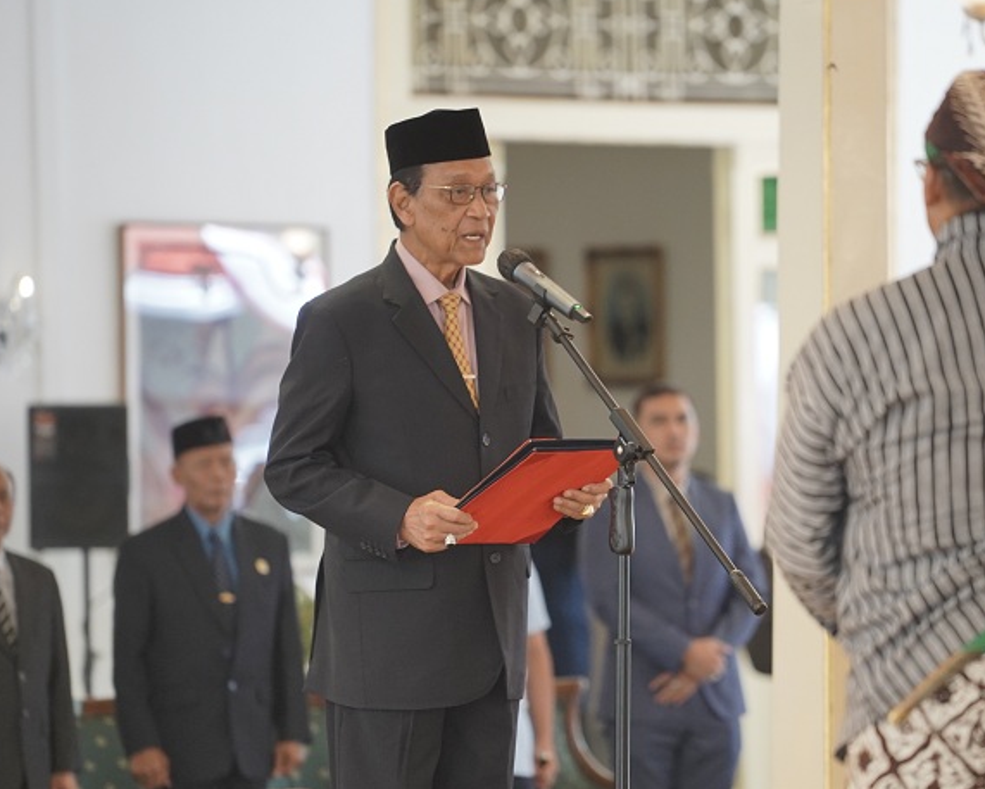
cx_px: 599
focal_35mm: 296
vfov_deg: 5.2
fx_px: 8631
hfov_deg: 6.5
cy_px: 485
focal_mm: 200
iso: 1600
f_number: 4
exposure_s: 1/160
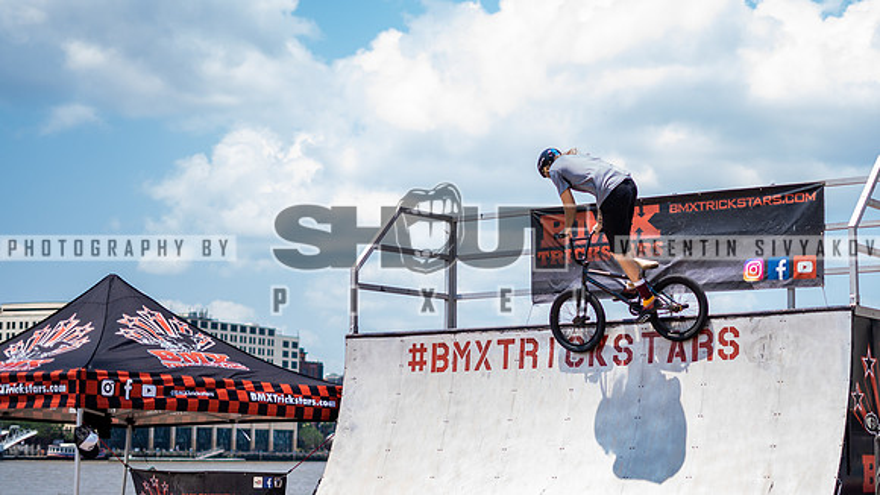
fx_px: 1640
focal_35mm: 70
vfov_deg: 17.1
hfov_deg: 29.8
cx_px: 583
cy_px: 315
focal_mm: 50
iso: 64
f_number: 1.8
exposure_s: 1/2000
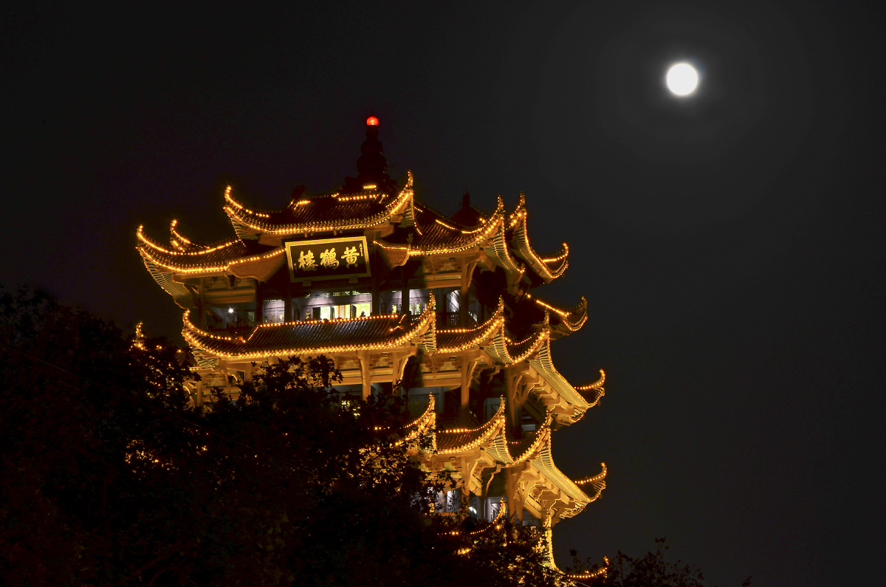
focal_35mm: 120
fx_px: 2947
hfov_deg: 17.1
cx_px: 443
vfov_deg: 11.4
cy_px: 294
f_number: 20
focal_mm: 80
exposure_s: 5.7
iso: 100
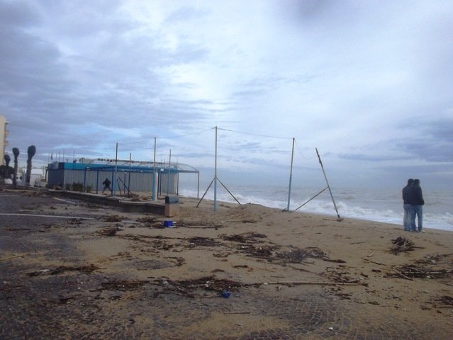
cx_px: 226
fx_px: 380
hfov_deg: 61.6
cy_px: 170
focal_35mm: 29
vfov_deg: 48.3
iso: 80
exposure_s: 1/320
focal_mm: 4.1
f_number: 5.6
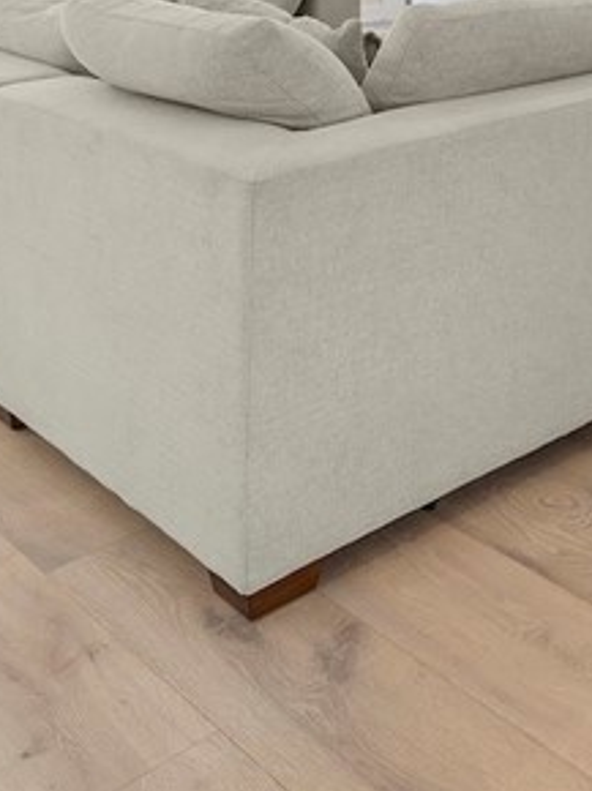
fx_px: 1233
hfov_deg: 24.6
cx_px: 697
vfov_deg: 30.2
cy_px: -161
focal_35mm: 54
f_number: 11
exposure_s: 1/1.25
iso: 400
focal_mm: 15
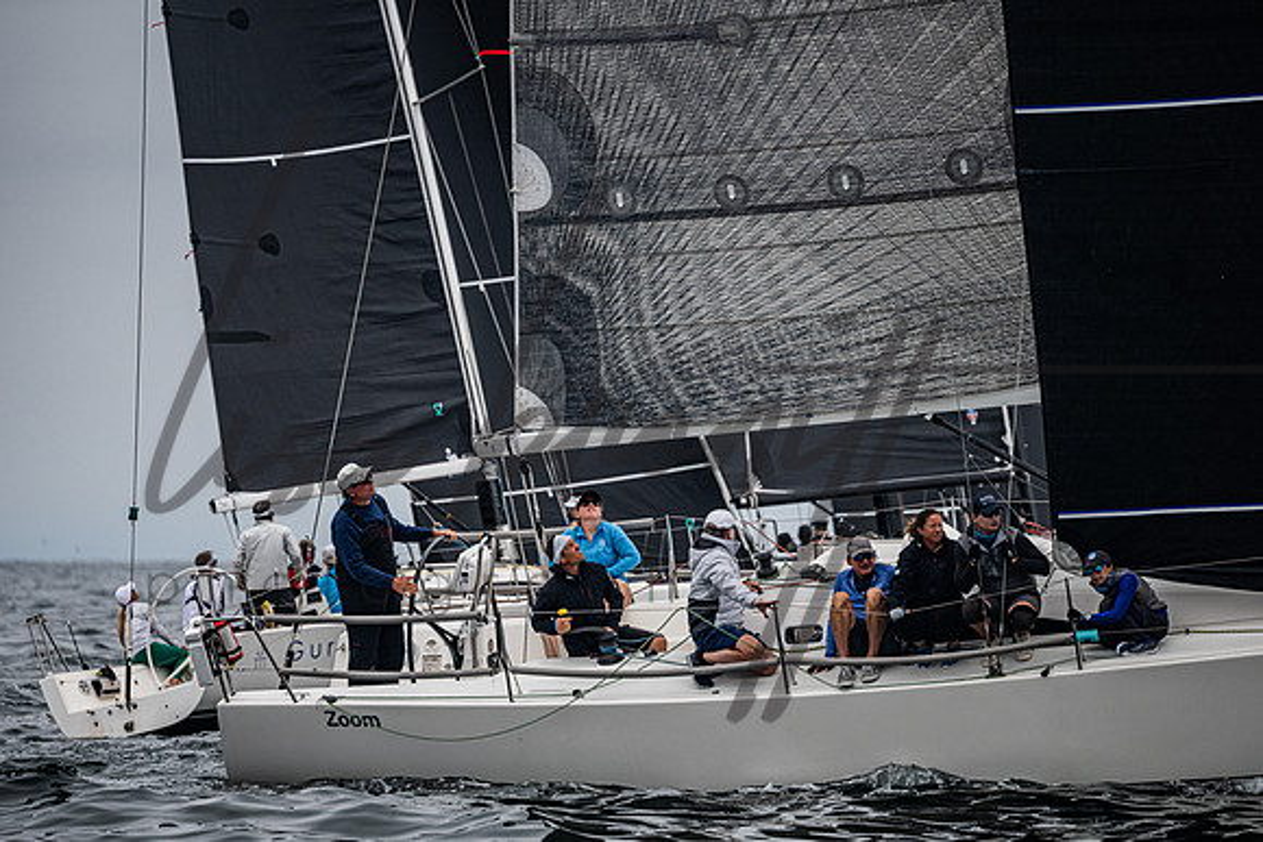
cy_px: 425
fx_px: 15762
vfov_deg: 3.1
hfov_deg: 4.6
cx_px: 588
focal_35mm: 449
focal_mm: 400
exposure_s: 1/5000
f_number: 5.6
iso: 400
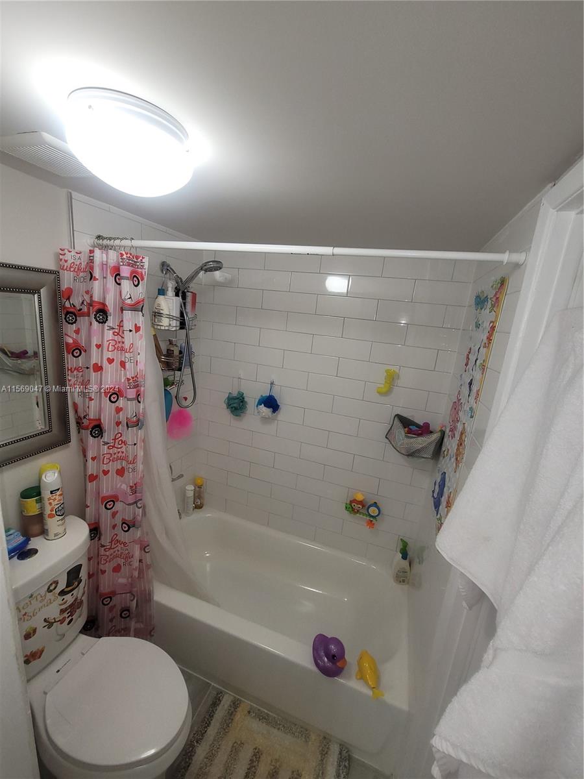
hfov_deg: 89.9
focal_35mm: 13
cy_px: 390
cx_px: 292
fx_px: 292
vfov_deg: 106.2
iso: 80
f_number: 2.2
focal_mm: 2.2
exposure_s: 1/60
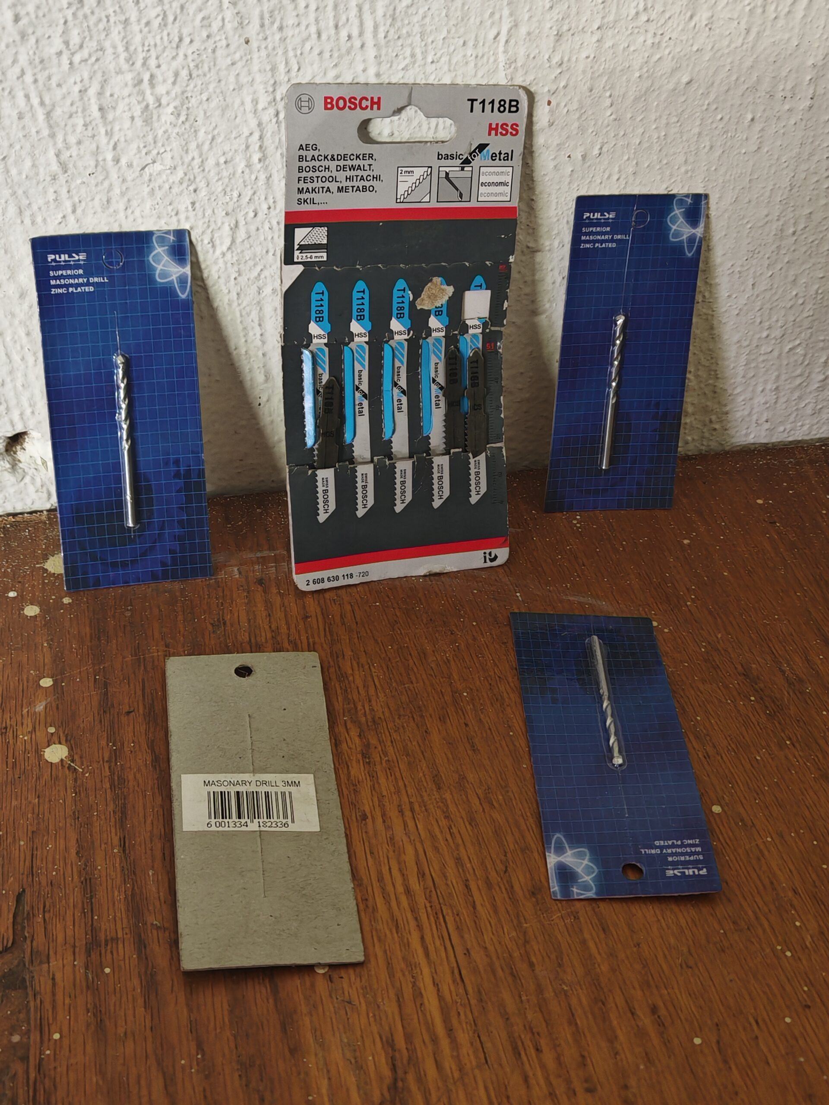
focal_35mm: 47
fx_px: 1501
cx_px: 414
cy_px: 552
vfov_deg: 40.4
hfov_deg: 30.9
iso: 1000
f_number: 1.9
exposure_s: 1/25
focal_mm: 6.67
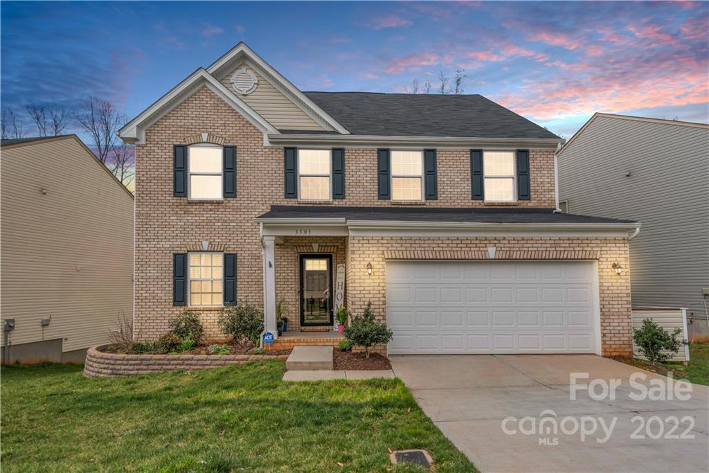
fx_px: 414
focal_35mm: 21
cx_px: 354
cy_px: 236
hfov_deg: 81.2
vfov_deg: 59.5
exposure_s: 1/2500
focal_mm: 21
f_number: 2.8
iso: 100
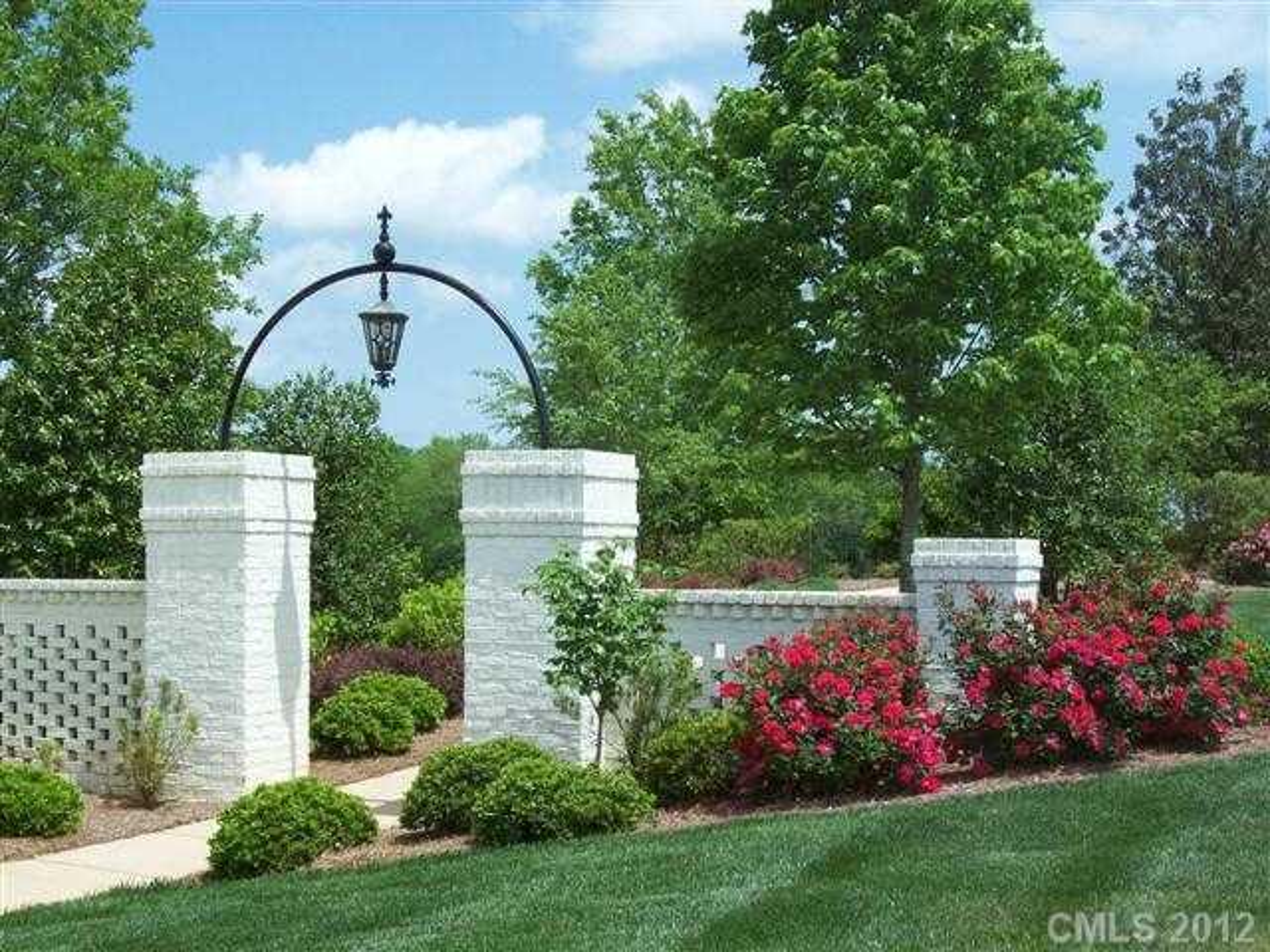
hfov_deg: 34.3
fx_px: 2055
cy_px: 476
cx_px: 635
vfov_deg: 26.1
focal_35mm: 56
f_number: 6
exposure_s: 1/403
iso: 80
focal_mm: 9.4
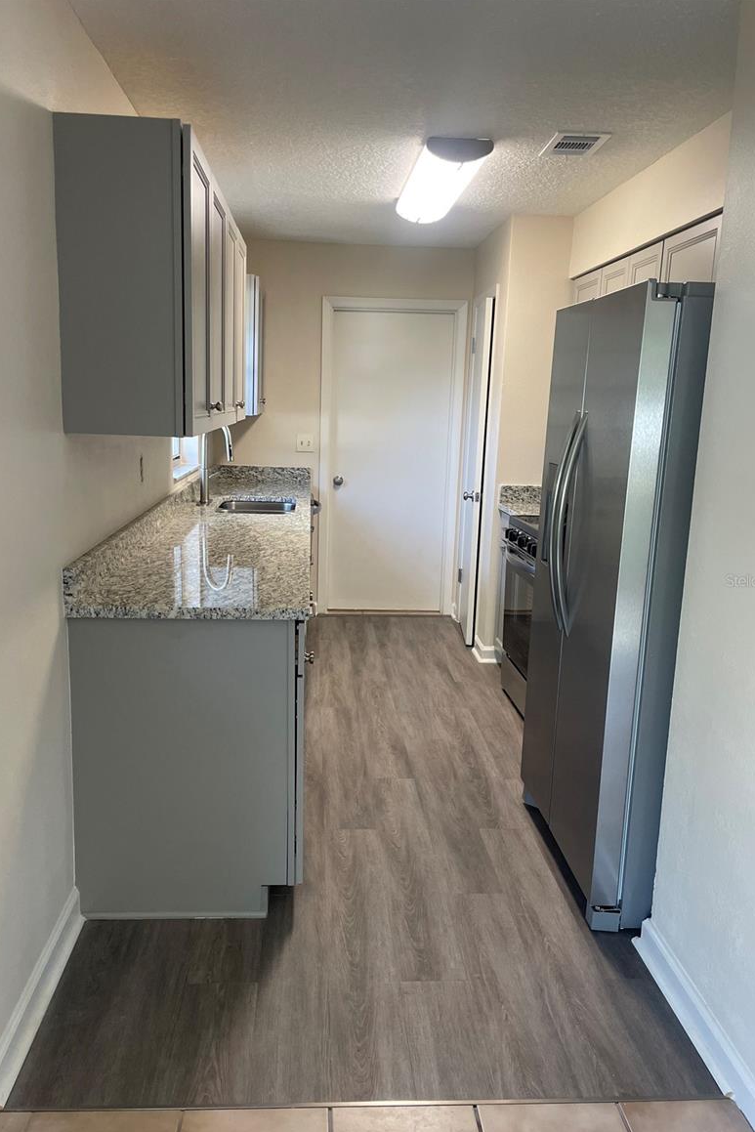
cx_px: 356
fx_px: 881
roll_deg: -1.4
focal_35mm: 28
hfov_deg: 46.4
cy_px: 580
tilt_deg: -9.5
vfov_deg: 65.5
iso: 125
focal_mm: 4.2
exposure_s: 1/120
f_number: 1.6
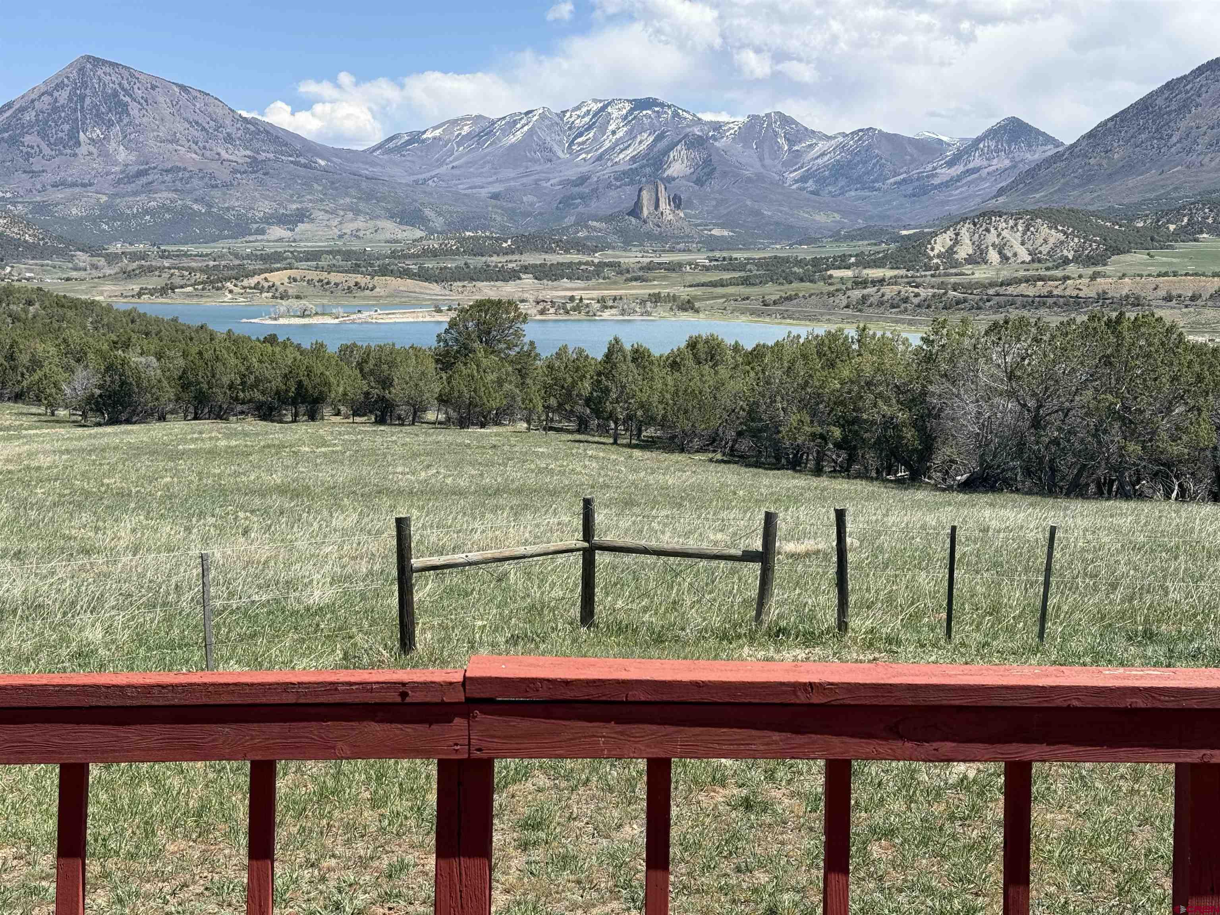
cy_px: 458
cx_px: 610
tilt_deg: -6.6
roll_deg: -0.7
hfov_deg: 39.7
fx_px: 1692
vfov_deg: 30.3
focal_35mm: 48
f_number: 1.78
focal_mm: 6.76
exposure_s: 1/3534
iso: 64
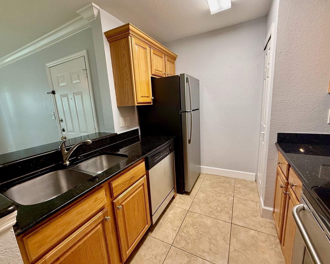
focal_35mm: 15
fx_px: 146
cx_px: 168
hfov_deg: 96.8
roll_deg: +4.2
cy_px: 132
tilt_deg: -10.4
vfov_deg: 84.0
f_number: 2.2
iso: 200
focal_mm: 2.22
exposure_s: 1/60
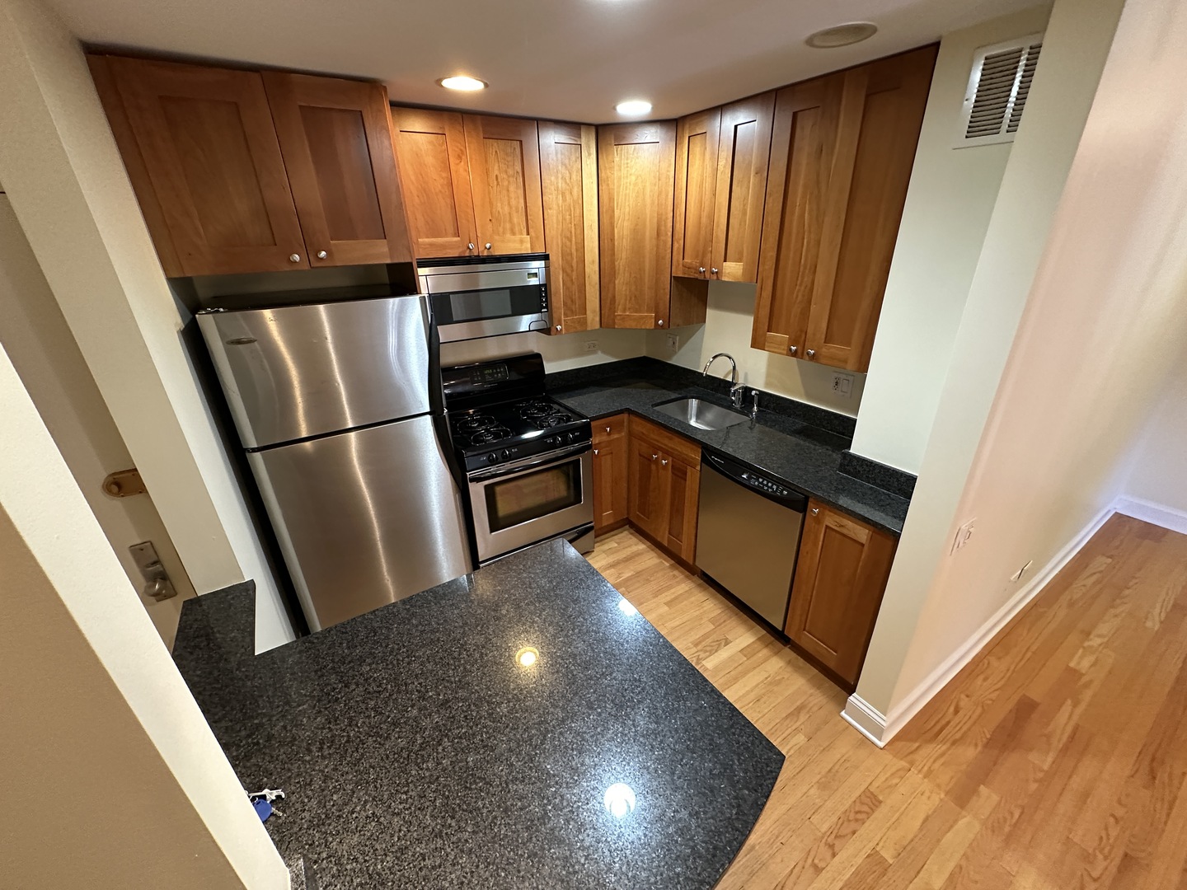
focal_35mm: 14
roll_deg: +2.7
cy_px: 445
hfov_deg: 102.1
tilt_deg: -22.7
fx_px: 480
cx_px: 594
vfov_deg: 85.7
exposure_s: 1/60
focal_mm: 2.22
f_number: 2.2
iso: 500
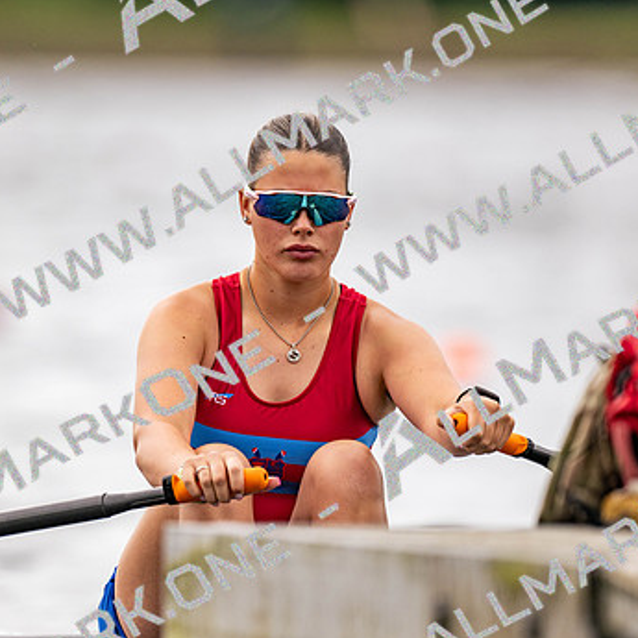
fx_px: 17891
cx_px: 220
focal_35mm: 858
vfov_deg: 2.0
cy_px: 325
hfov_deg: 2.0
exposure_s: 1/2500
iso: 280
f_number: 4
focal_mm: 600
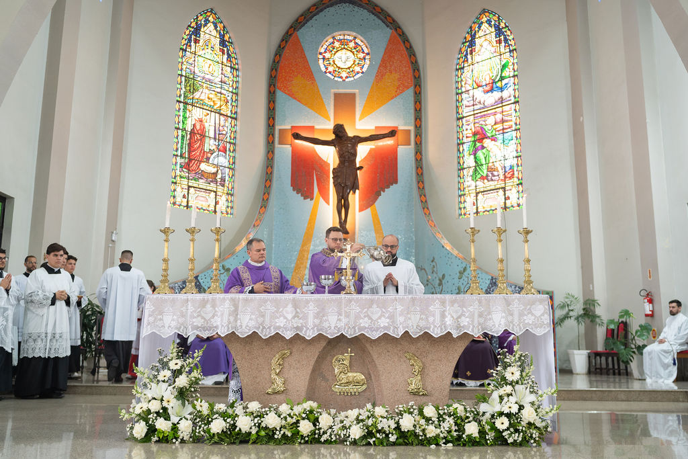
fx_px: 672
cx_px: 344
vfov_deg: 37.7
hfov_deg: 54.2
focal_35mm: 35
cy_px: 230
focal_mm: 35
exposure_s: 1/160
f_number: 2.8
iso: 640
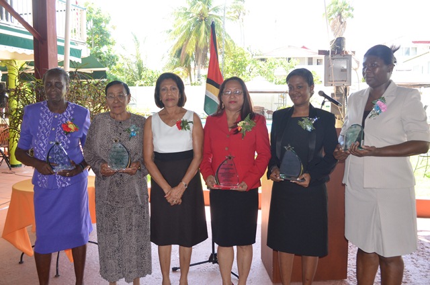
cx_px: 215
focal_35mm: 33
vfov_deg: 39.8
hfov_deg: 57.3
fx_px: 393
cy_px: 142
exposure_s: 1/125
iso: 400
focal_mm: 22
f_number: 6.3
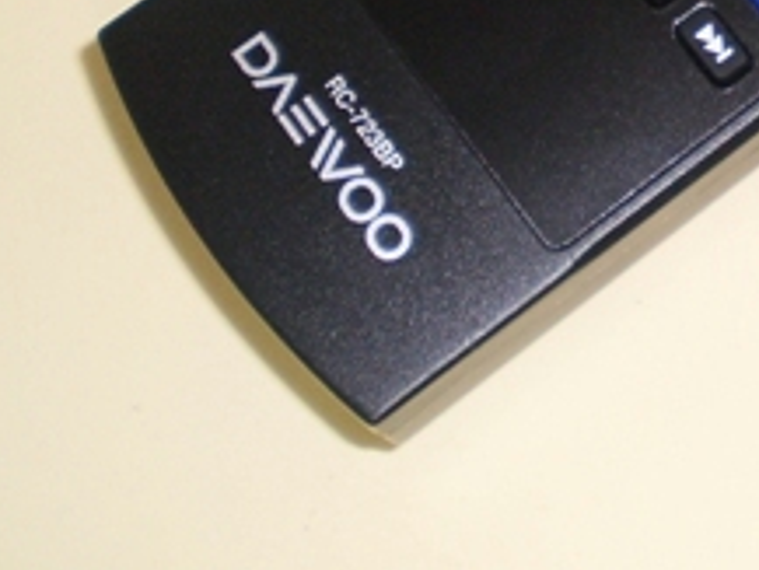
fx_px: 2325
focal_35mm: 106
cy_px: -266
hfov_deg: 17.6
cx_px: 916
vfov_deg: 13.3
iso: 125
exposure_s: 1/30
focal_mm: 6.3
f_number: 3.1
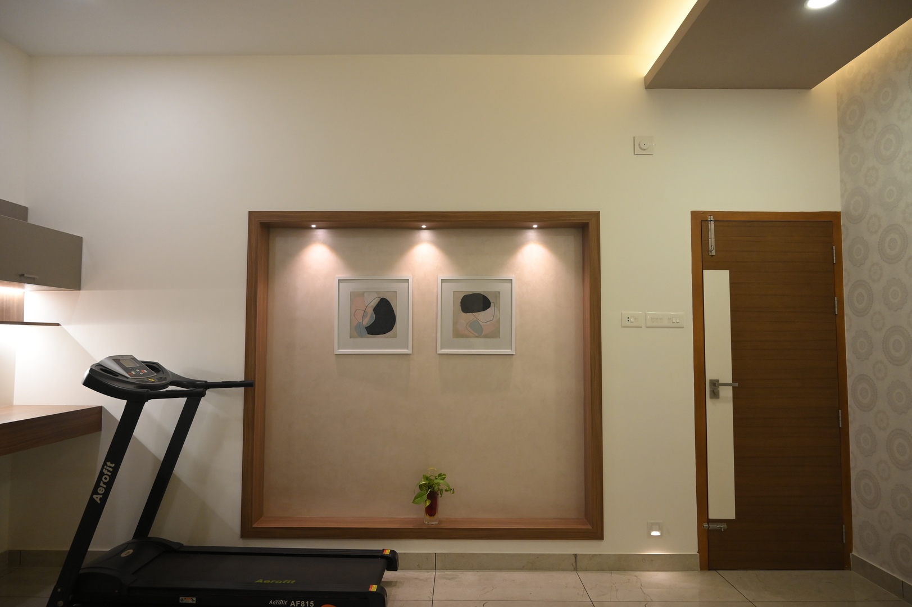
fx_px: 608
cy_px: 304
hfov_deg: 73.8
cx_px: 456
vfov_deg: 53.1
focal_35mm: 24
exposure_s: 1/200
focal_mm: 24
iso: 2500
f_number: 4.5
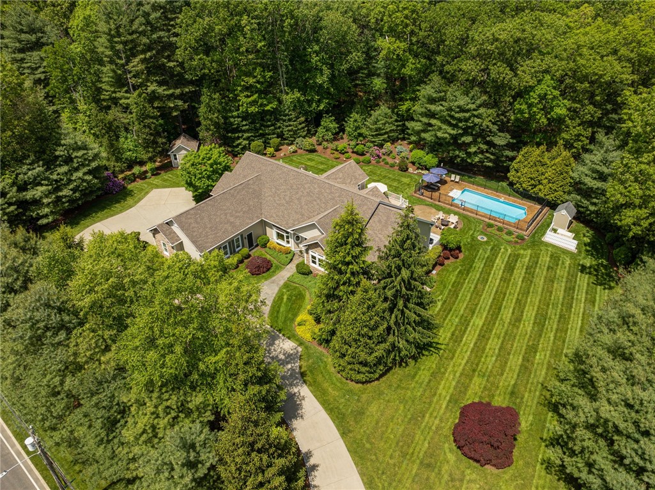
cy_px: 245
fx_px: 454
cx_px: 328
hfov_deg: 71.6
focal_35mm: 24
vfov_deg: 56.7
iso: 100
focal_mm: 12.29
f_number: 2.8
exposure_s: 1/1600
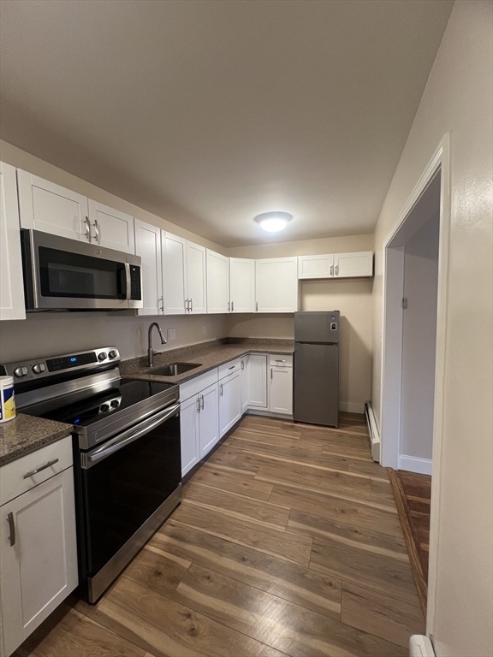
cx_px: 246
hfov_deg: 89.9
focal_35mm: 13
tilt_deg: -3.8
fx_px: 247
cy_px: 328
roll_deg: -0.2
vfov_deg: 106.2
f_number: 1.8
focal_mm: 1.57
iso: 125
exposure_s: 1/60
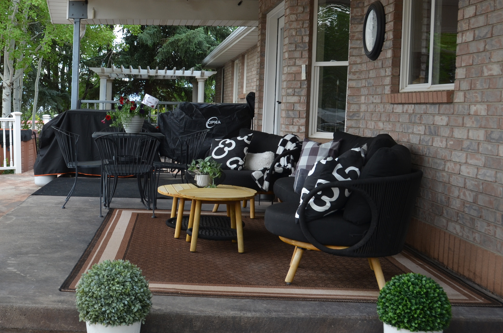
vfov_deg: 27.9
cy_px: 142
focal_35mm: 48
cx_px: 102
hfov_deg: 39.6
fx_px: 669
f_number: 6.3
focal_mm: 20
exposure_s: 1/160
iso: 200
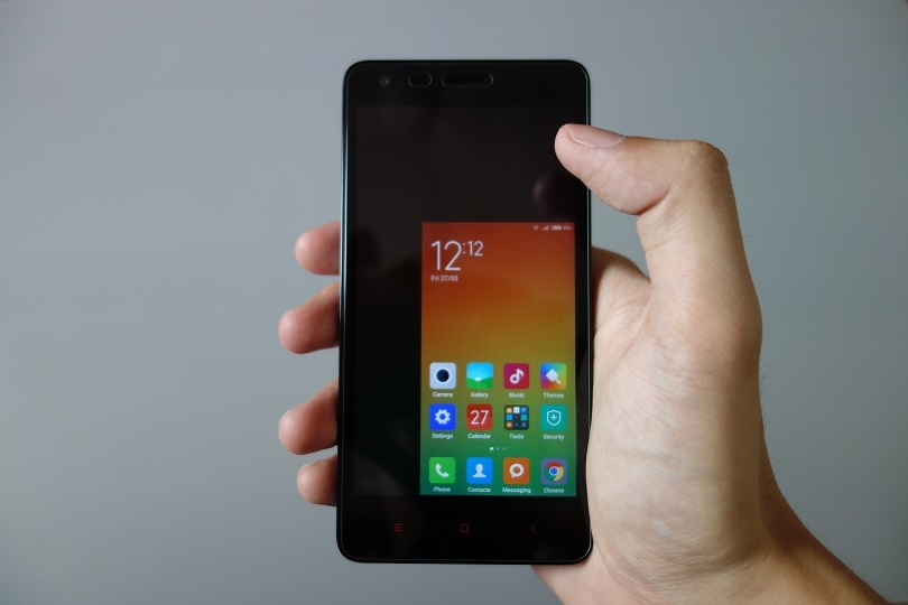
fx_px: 706
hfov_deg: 65.5
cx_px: 454
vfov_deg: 46.4
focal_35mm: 28
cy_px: 302
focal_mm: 10.4
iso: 125
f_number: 1.8
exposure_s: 1/60
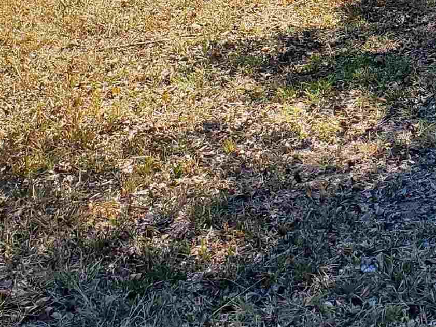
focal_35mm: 95
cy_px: -184
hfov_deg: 19.7
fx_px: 1197
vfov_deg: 14.4
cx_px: 494
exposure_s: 1/679
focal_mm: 4.3
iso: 50
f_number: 2.4
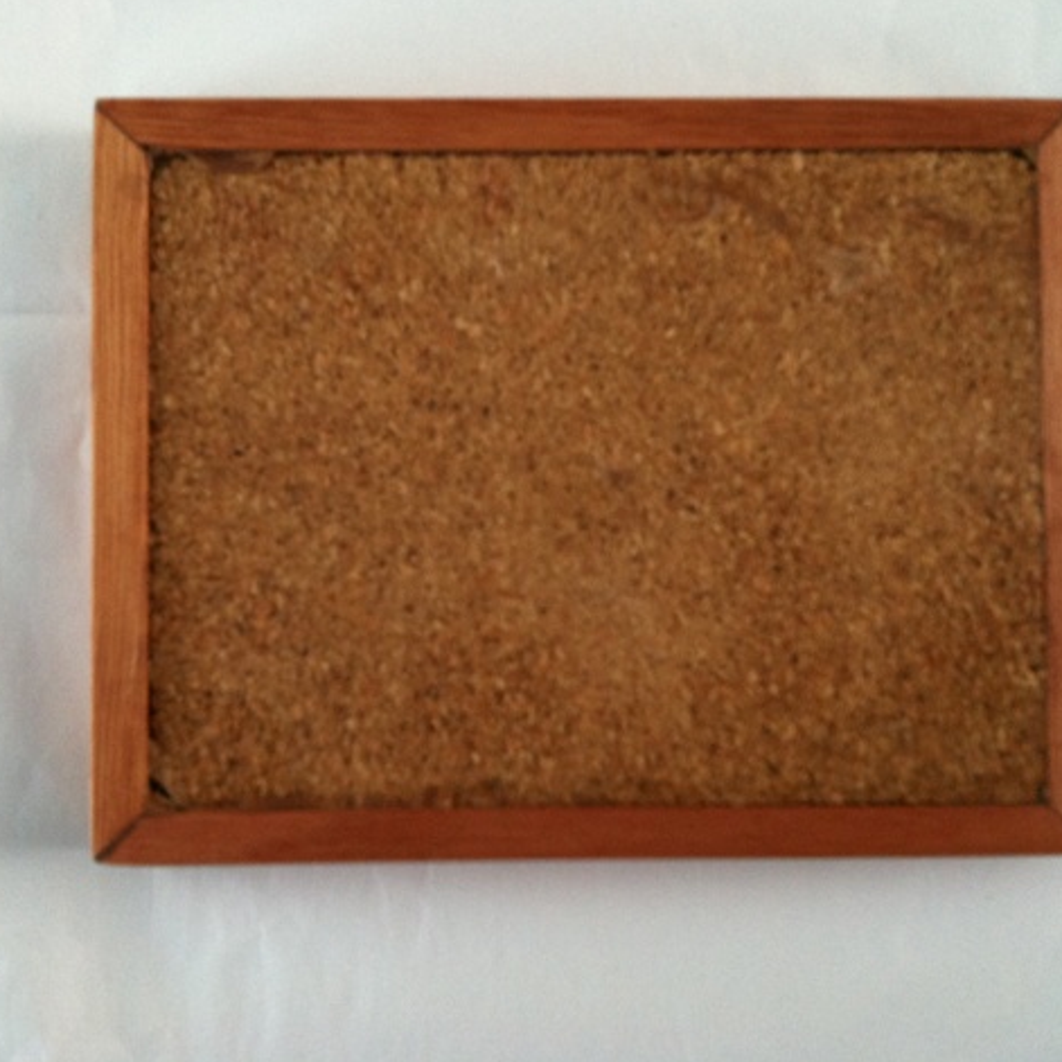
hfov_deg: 40.0
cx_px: 510
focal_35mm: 42
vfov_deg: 40.0
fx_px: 1458
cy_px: 525
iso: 160
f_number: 2.8
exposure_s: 1/15
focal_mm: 3.85
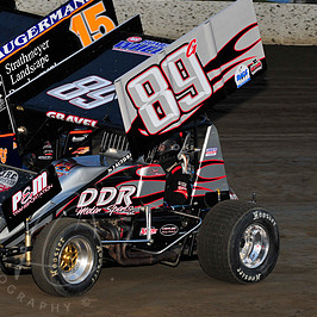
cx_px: 57
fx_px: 2300
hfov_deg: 7.9
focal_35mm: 222
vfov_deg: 7.9
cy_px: 130
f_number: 6.3
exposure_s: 1/320
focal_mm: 120
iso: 640
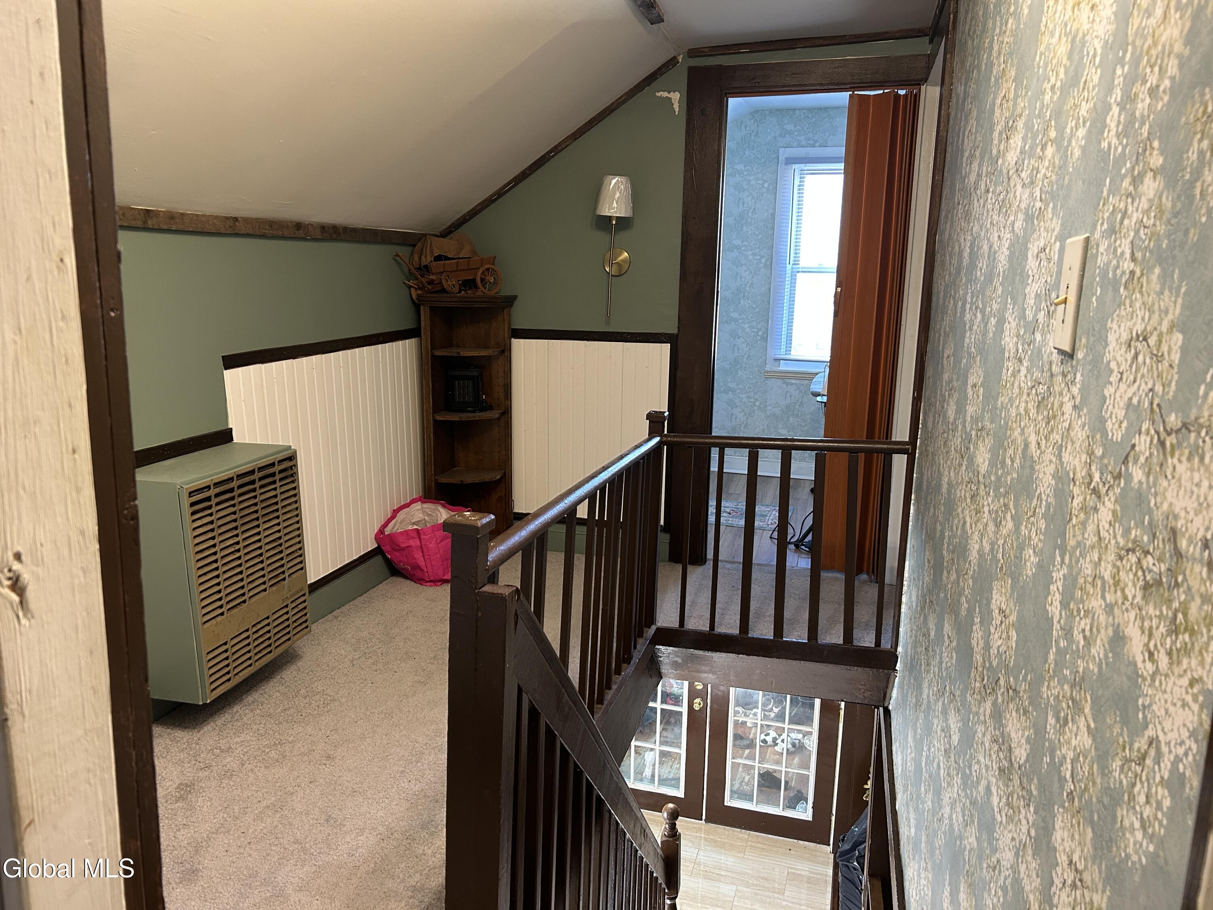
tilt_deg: -11.4
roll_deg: +0.4
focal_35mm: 26
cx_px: 606
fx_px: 911
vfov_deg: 53.1
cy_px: 455
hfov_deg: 67.3
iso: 200
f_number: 1.5
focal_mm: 5.7
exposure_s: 1/60
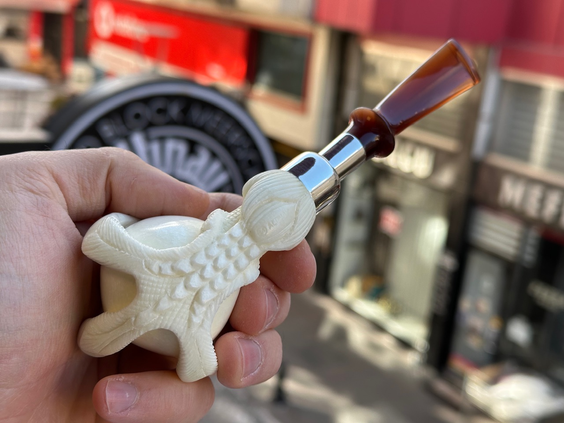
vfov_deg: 30.3
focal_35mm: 48
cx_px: 282
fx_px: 782
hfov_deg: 39.7
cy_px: 212
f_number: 1.78
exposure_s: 1/529
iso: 64
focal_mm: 6.86
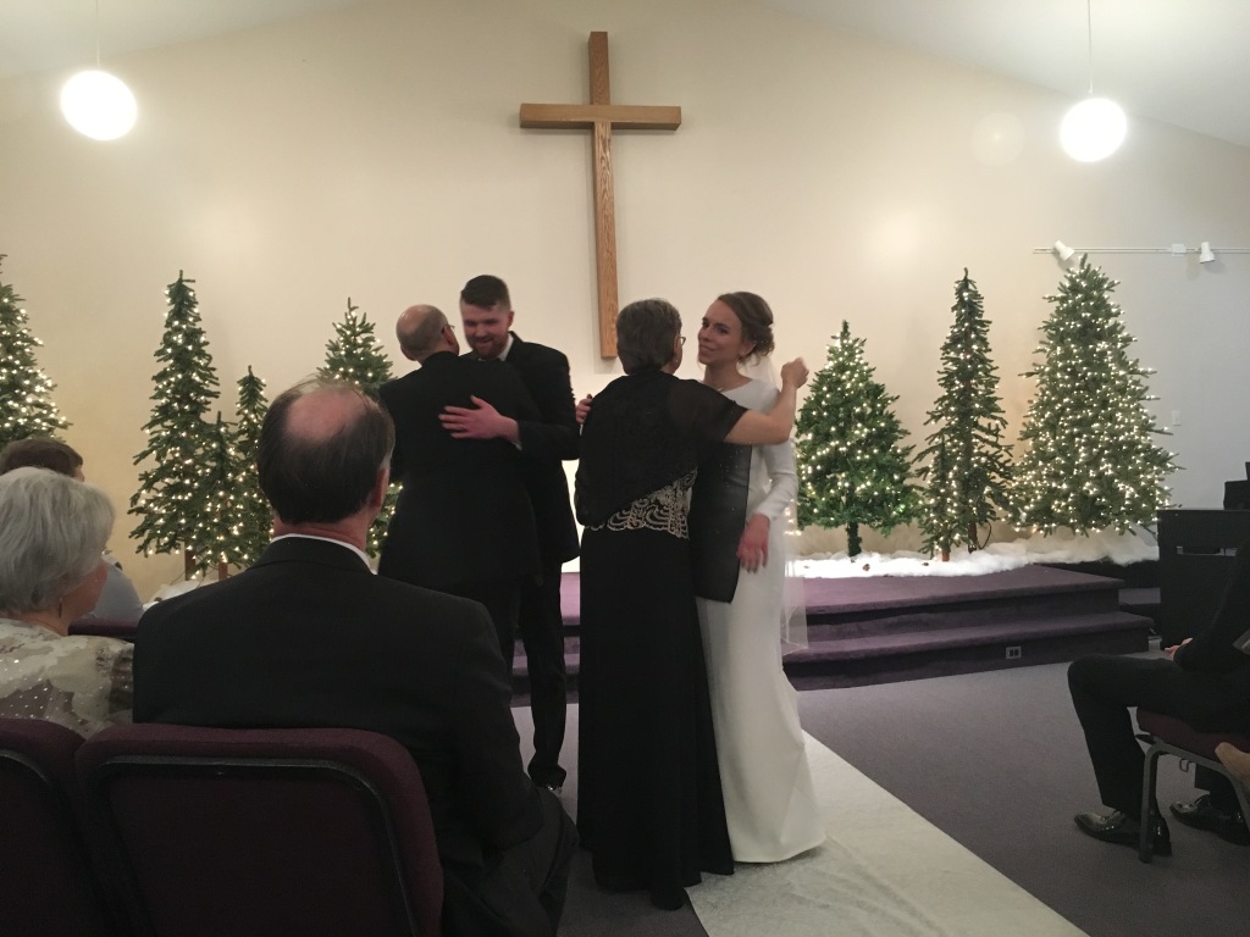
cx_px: 625
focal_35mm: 29
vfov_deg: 48.2
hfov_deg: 61.7
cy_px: 468
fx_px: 1047
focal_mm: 4.15
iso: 200
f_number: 2.2
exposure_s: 1/20
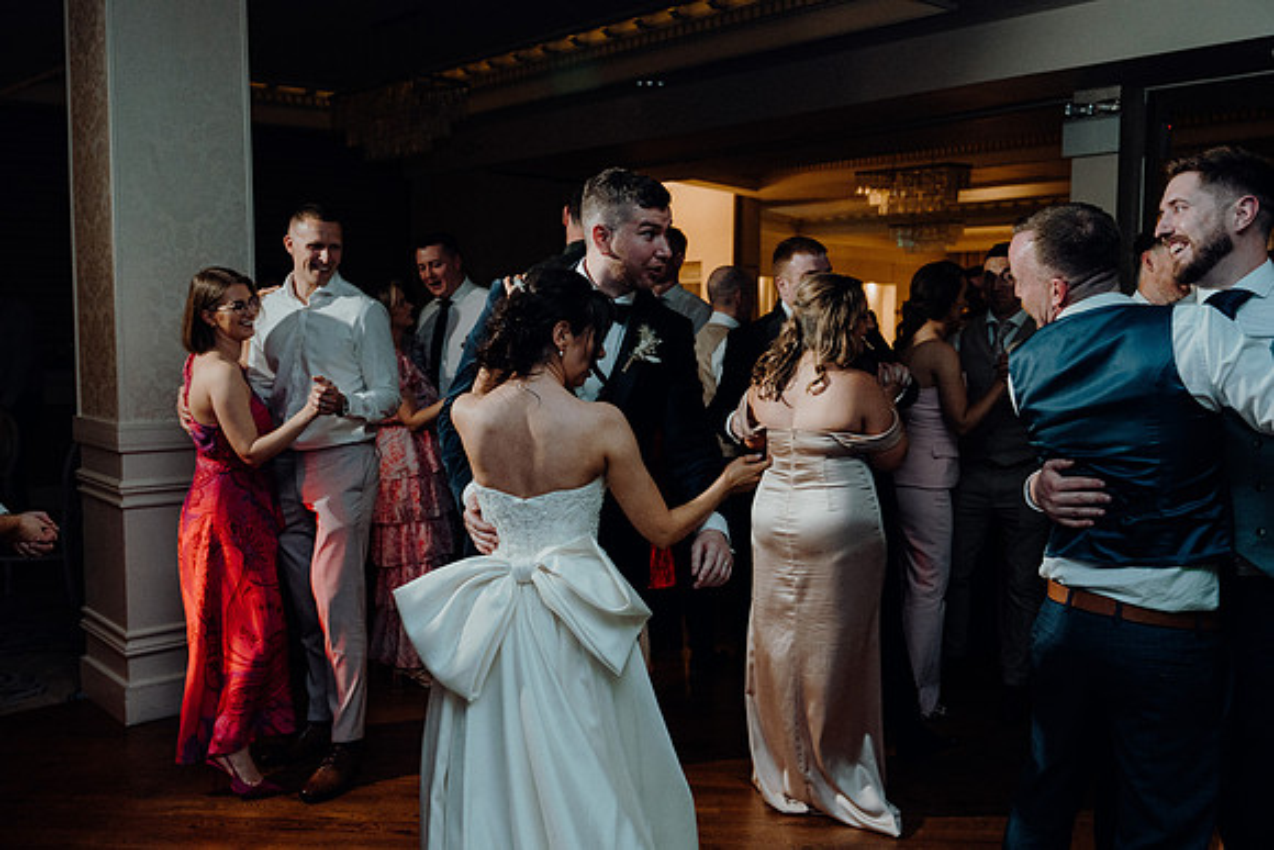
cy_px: 425
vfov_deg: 38.9
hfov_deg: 55.8
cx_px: 637
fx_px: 1203
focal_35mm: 34
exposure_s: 1/160
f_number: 3.5
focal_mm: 34
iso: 2500
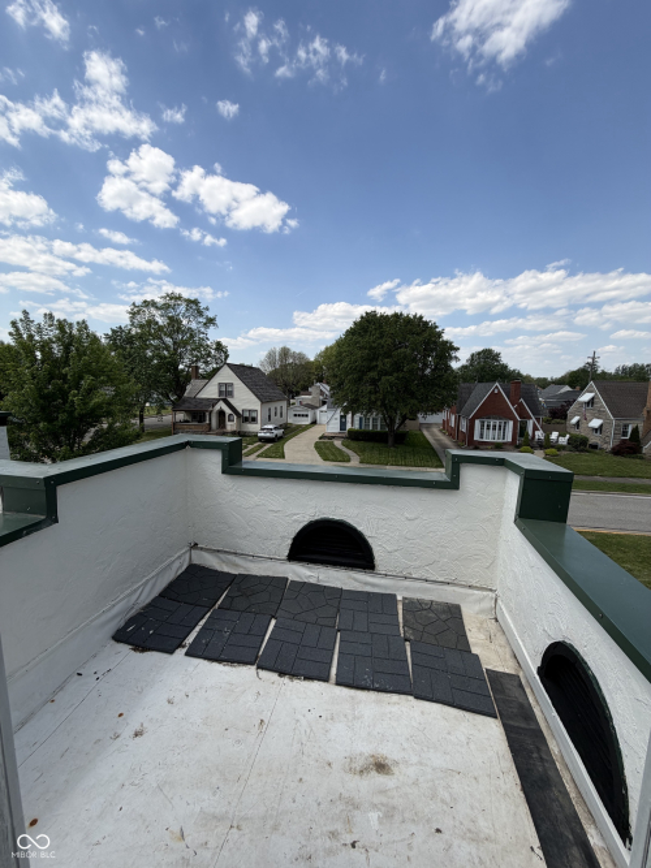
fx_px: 351
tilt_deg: -7.8
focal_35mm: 14
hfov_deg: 85.7
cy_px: 434
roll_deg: -1.4
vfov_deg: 102.1
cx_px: 326
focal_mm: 2.22
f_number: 2.2
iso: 20
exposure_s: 1/901
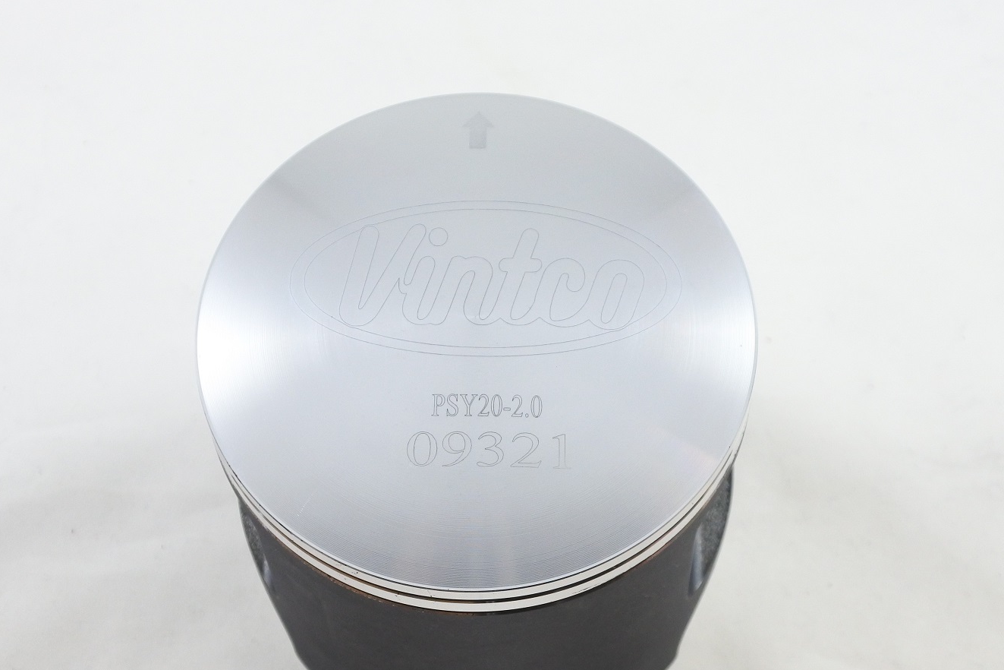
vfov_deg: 23.3
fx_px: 1617
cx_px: 488
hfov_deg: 34.5
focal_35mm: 58
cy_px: 405
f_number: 4.5
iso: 720
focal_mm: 16.5
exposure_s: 1/125
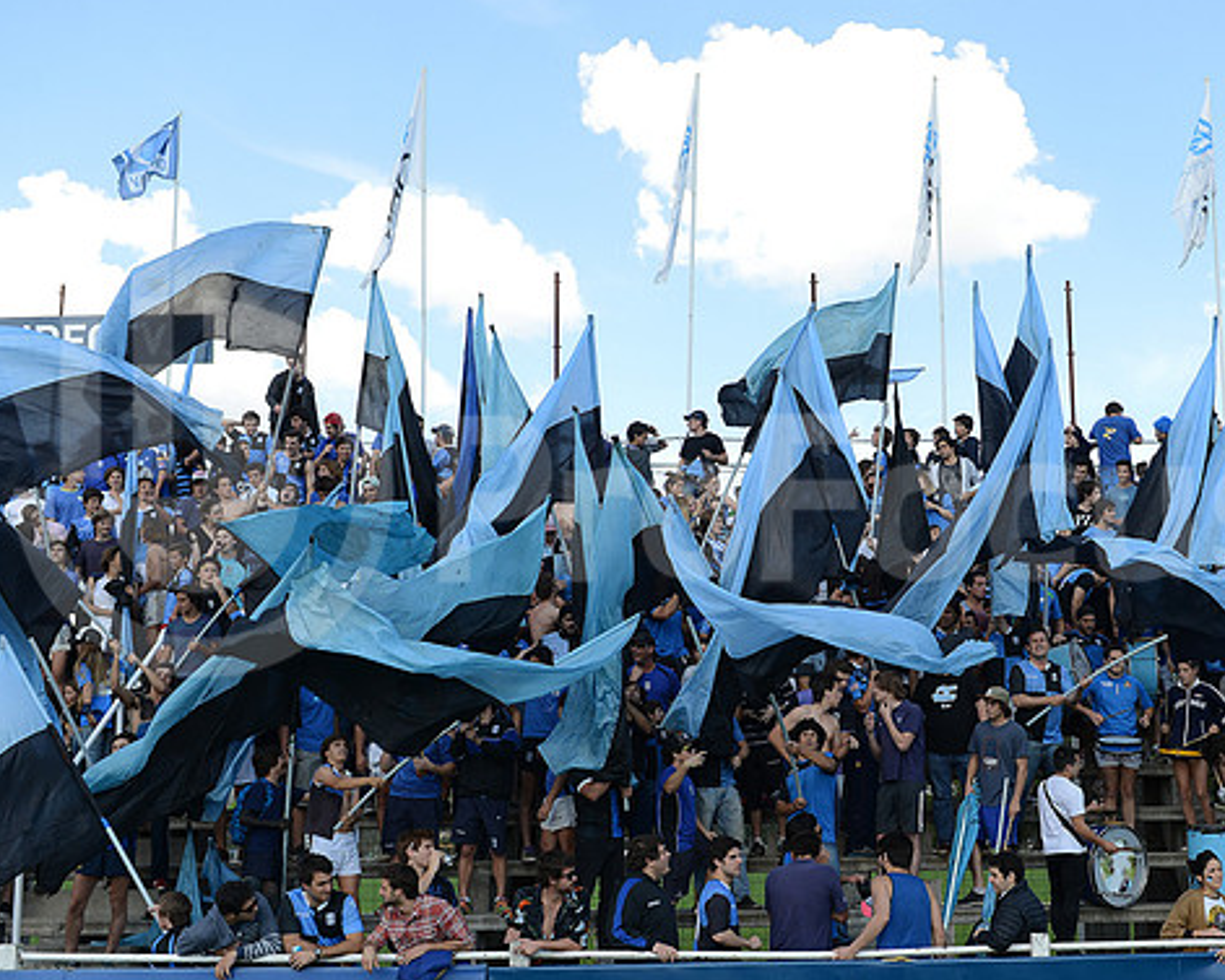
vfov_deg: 40.1
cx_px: 648
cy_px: 493
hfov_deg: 49.0
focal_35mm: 37
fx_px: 1342
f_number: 4
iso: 250
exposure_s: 1/640
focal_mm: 32
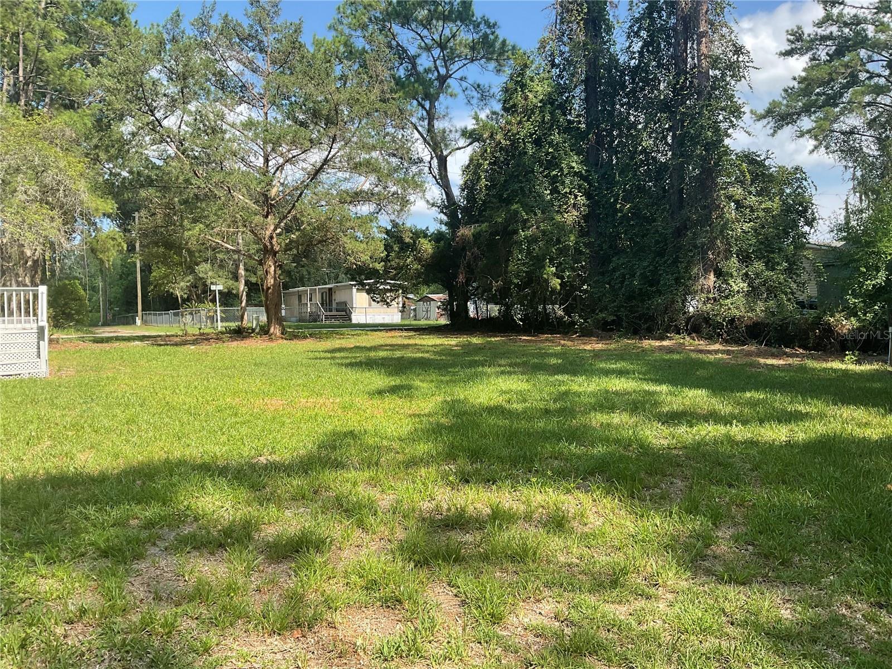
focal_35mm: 29
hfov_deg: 61.7
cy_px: 334
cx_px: 446
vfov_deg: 48.2
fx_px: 747
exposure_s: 1/691
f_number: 1.8
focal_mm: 3
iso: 16
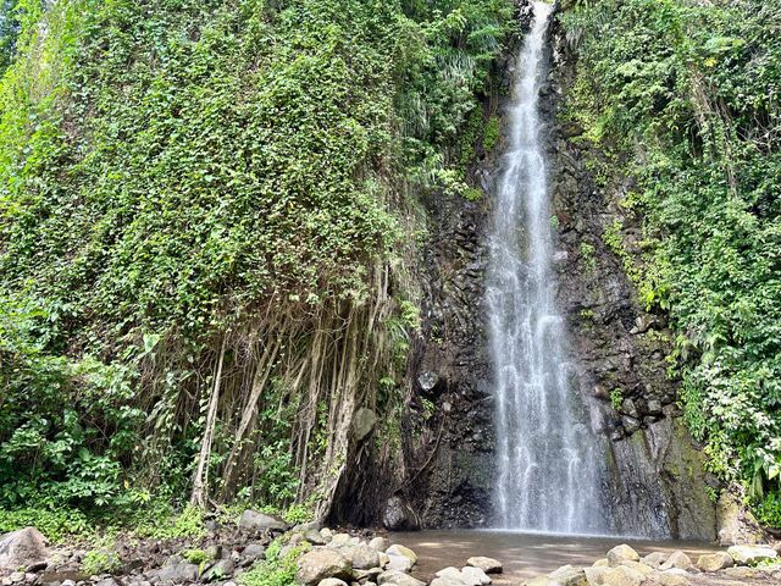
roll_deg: -2.0
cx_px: 390
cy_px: 293
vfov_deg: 56.8
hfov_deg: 71.6
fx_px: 541
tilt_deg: +19.5
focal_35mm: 24
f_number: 1.78
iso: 80
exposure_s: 1/121
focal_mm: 6.86
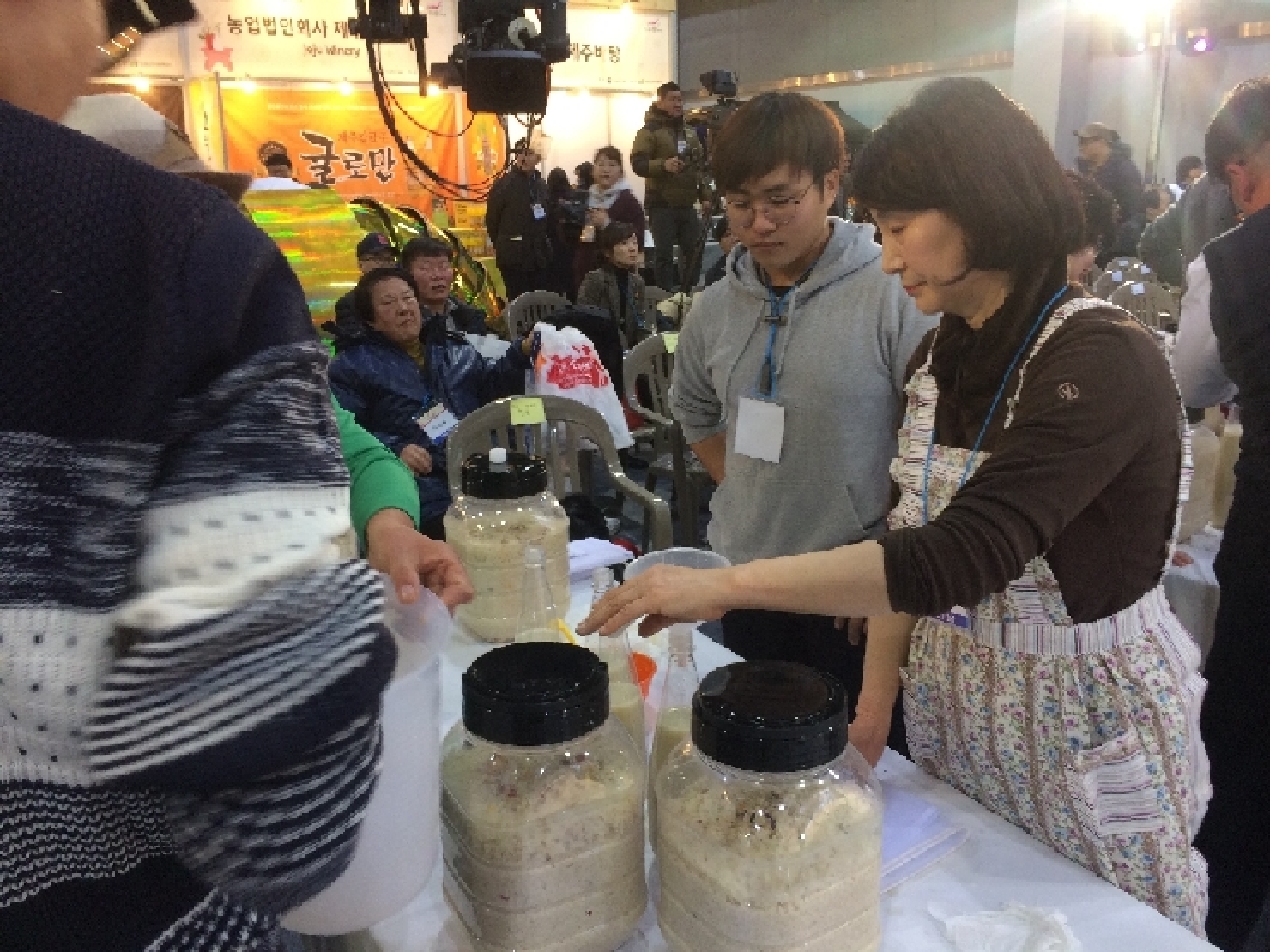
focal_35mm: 29
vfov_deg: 48.2
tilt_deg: -17.4
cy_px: 476
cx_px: 635
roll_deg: +2.5
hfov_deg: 61.7
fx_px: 1064
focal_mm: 4.15
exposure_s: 1/30
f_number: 2.2
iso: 125
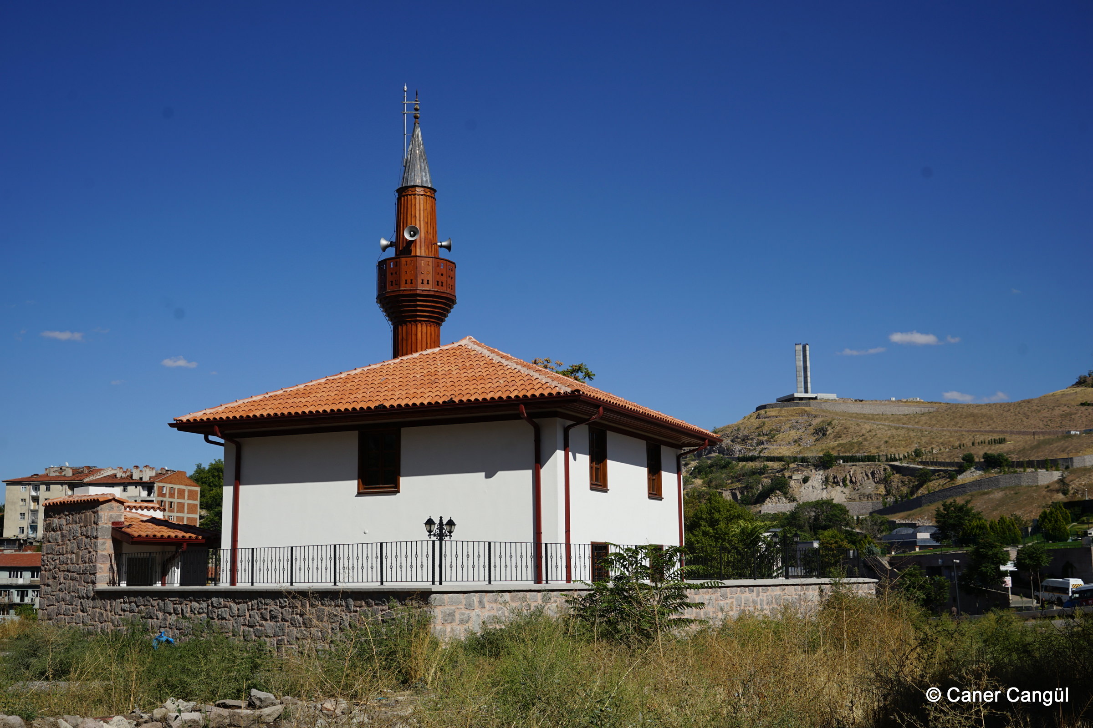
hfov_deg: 48.5
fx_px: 1214
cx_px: 546
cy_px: 364
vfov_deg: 33.4
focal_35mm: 40
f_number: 8
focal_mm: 40
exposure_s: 1/640
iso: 100
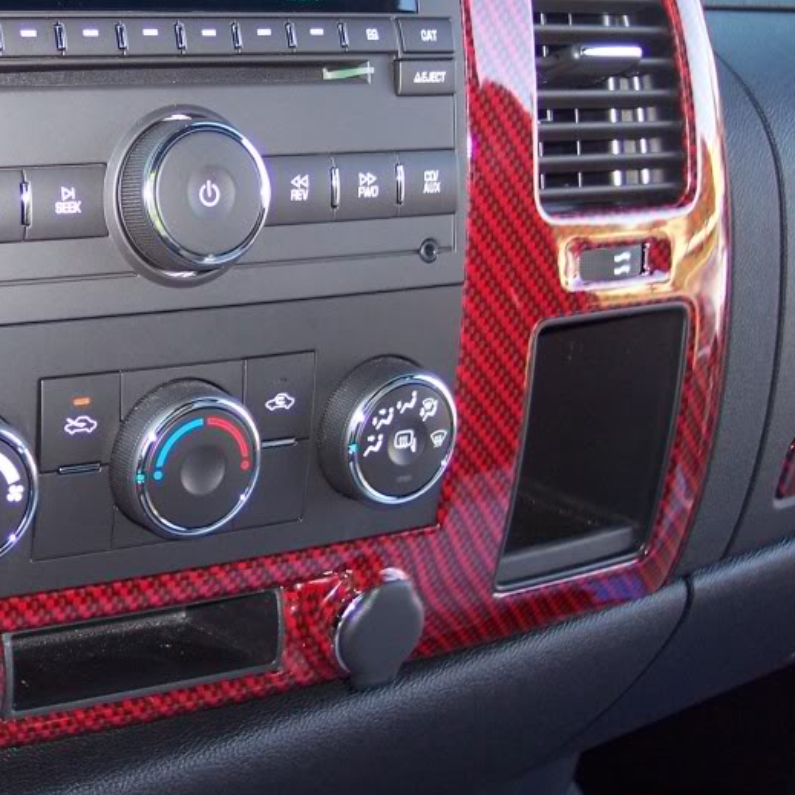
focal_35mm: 68
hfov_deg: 24.3
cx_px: 20
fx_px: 1767
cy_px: 244
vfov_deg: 25.2
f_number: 2.8
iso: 140
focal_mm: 8
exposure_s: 1/60
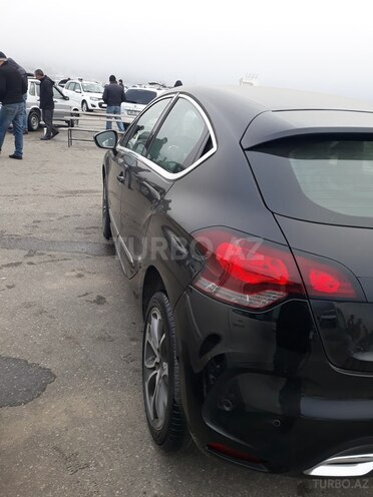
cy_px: 248
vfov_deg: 65.3
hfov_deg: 51.4
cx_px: 186
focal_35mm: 27
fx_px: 388
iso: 40
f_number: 1.7
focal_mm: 3.71
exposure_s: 1/142
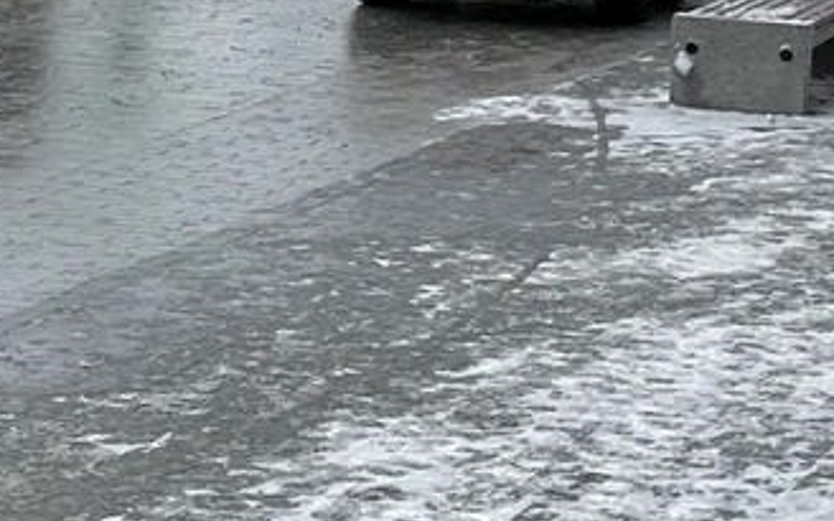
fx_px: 5500
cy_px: -391
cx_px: -58
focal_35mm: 242
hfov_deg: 8.6
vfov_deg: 5.4
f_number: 2
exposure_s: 1/516
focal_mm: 6
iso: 32
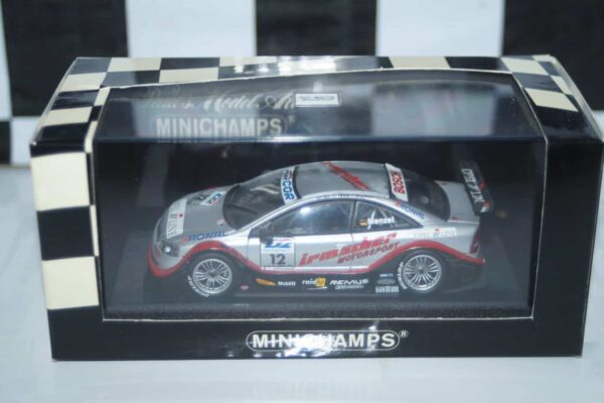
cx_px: 302
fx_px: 1132
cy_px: 202
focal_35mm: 68
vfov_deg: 20.2
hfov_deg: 29.9
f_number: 4.5
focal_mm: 45
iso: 200
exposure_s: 1/100
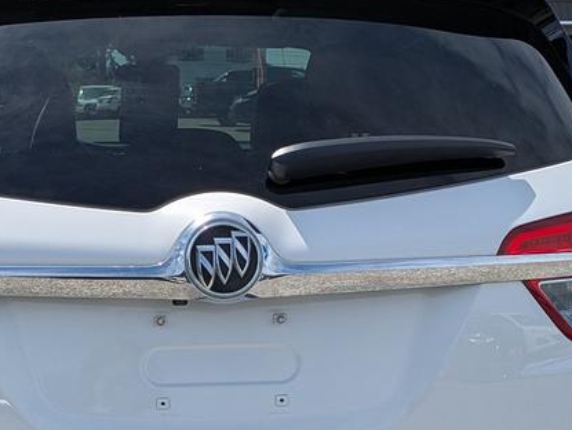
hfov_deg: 25.3
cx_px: 236
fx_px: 1273
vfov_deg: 18.8
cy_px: 401
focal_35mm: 77
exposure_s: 1/2092
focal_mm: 5.43
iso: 44
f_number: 1.89
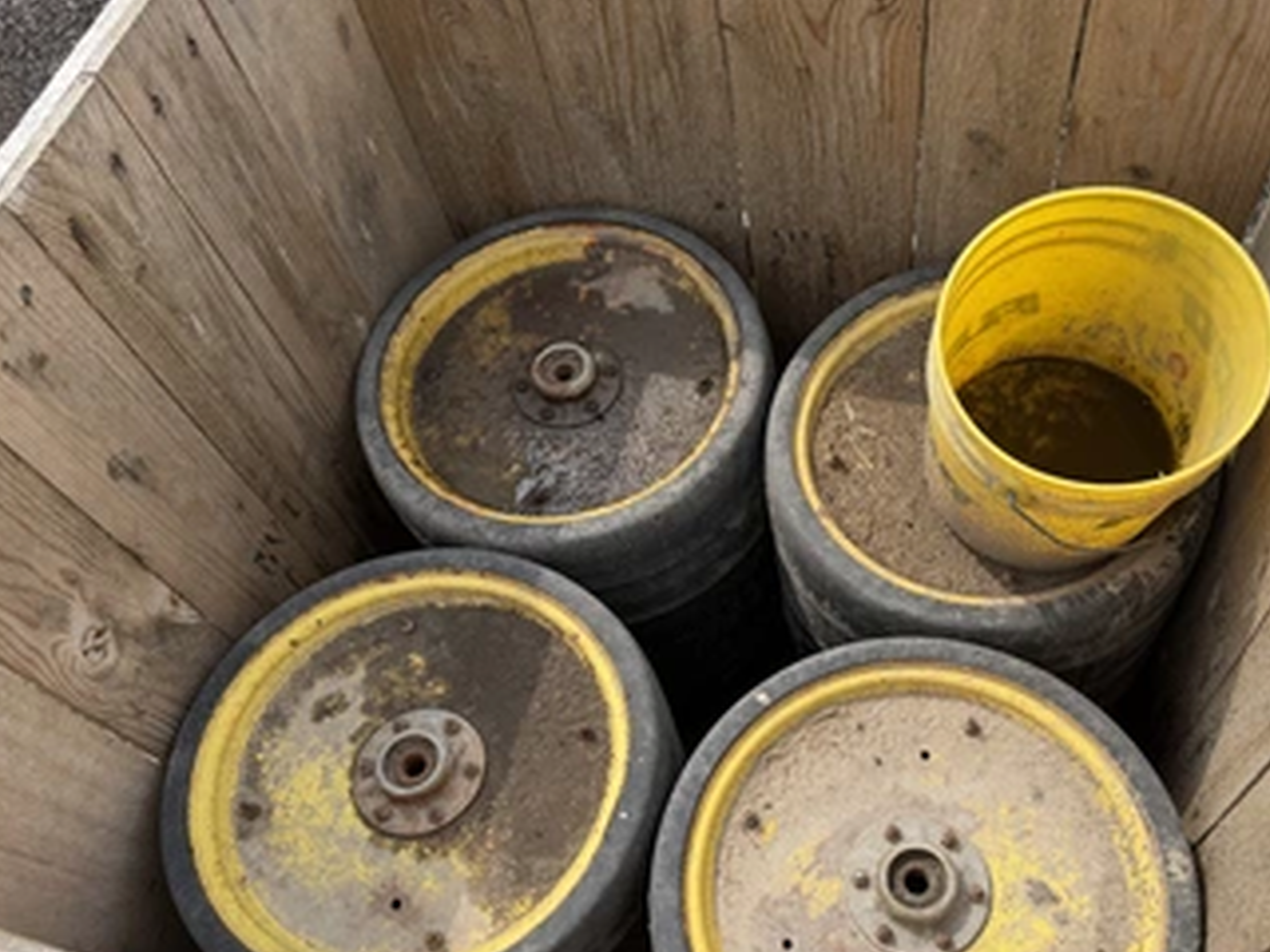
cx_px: 770
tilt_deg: -59.4
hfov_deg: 59.4
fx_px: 1101
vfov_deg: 46.4
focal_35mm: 30
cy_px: 587
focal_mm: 6.76
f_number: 1.78
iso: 80
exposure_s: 1/1949
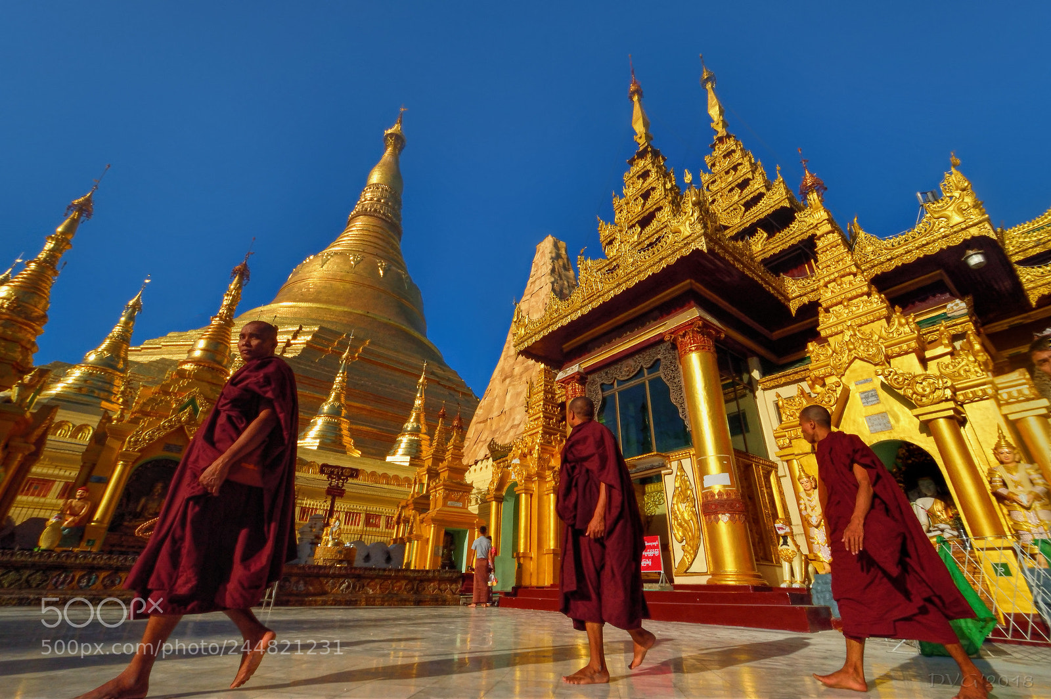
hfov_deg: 100.4
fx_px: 438
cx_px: 526
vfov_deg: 77.2
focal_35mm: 15
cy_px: 350
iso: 250
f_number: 10
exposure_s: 1/400
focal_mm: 10
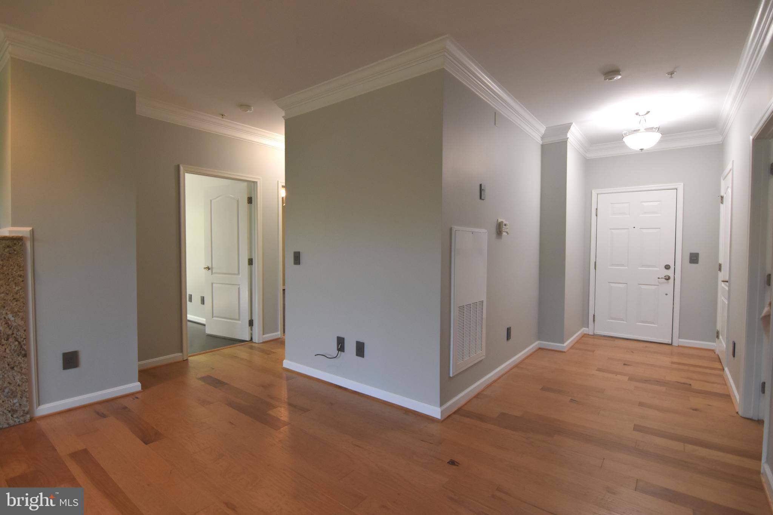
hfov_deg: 95.0
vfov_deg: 72.0
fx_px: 354
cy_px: 258
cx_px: 386
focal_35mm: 16
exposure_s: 1/60
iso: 800
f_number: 4
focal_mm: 11
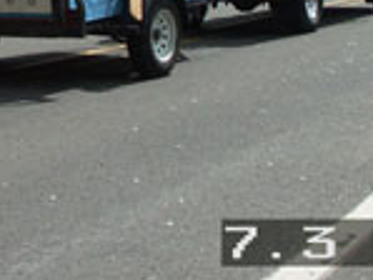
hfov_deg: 20.5
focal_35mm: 94
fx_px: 1014
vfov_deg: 14.7
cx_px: 45
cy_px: -129
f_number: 8
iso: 100
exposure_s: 1/640
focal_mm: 7.21
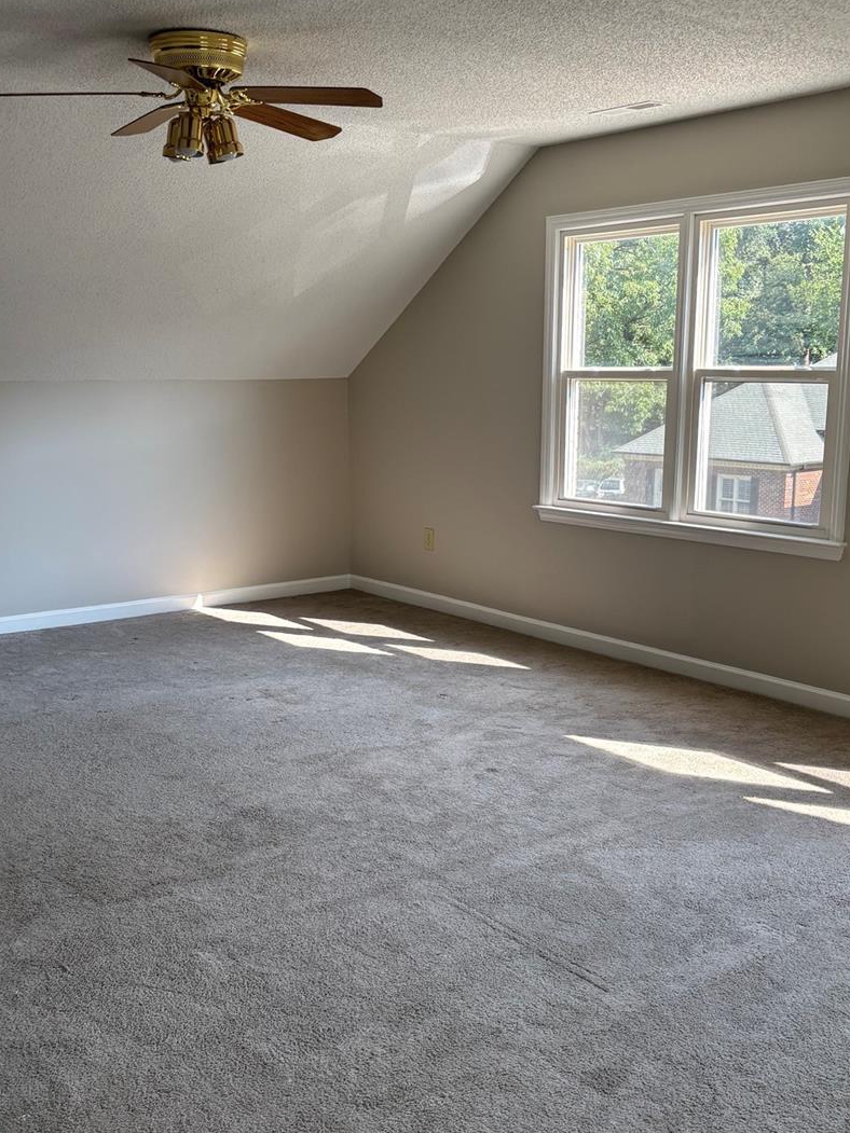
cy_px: 591
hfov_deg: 37.7
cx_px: 439
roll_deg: -1.2
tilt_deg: -12.1
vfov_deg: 49.0
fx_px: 1244
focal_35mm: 38
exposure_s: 1/203
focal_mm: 5.96
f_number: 1.6
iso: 50
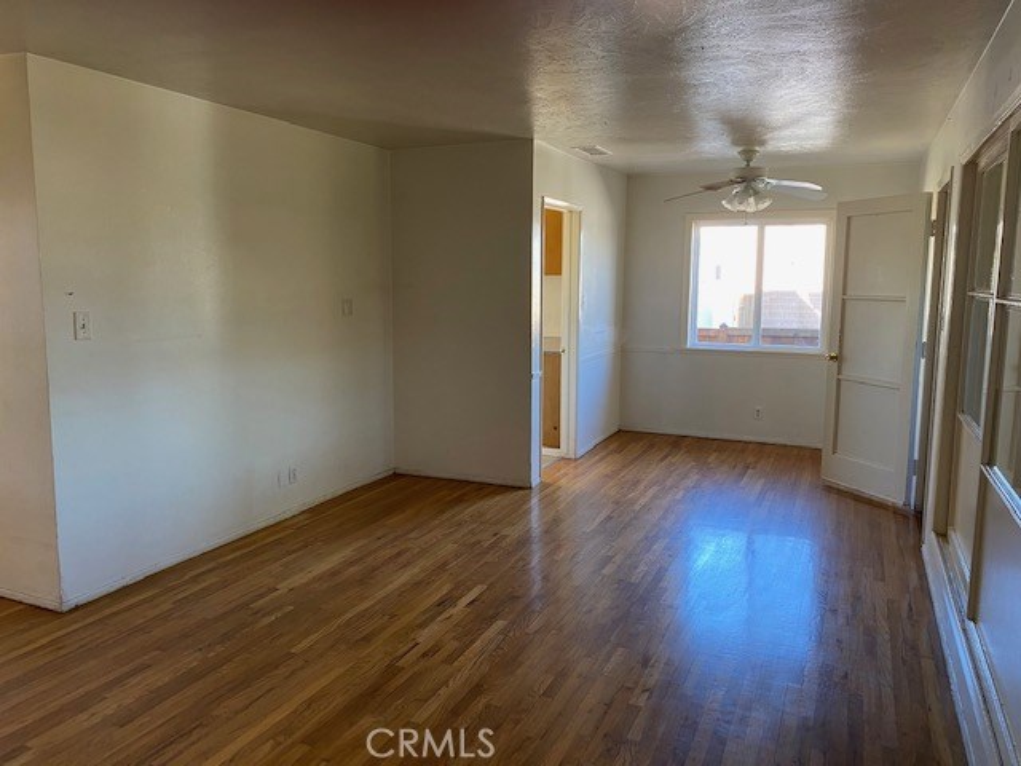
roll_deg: -0.1
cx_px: 510
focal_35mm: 26
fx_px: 767
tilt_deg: -7.9
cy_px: 383
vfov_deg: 53.1
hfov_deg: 67.3
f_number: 1.8
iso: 125
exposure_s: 1/77
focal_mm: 4.25
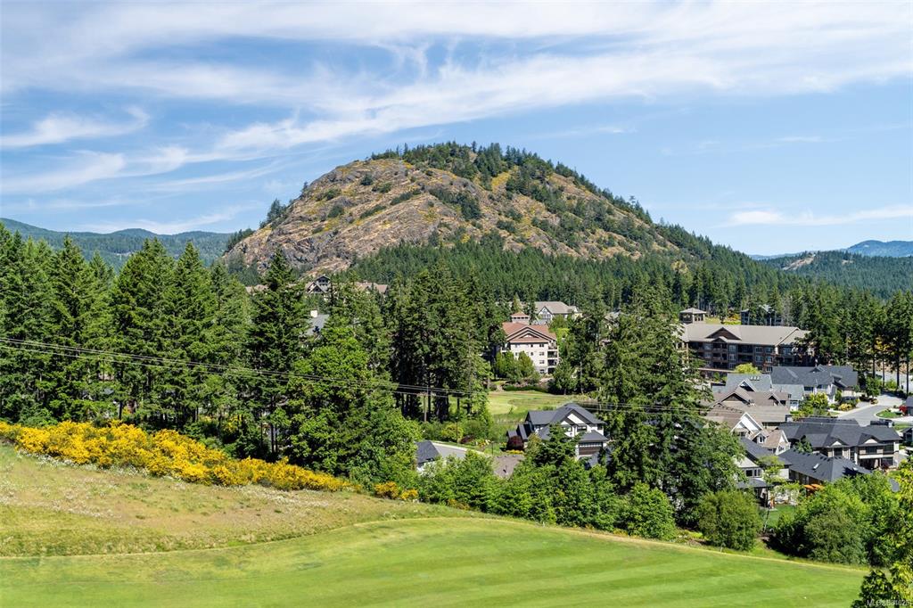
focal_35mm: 40
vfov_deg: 33.4
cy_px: 304
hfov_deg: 48.5
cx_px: 456
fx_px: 1014
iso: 100
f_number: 5
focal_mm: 40
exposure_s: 1/640
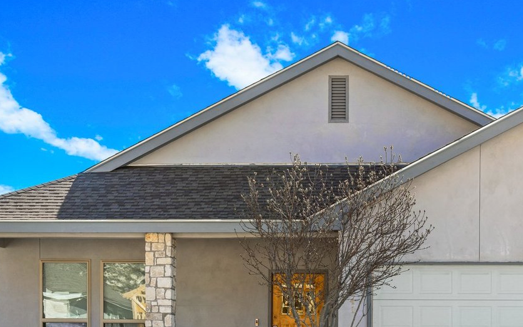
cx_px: 300
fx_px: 1126
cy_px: 320
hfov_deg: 26.1
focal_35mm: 79
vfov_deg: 16.2
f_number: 8
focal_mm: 40
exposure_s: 1/200
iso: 100
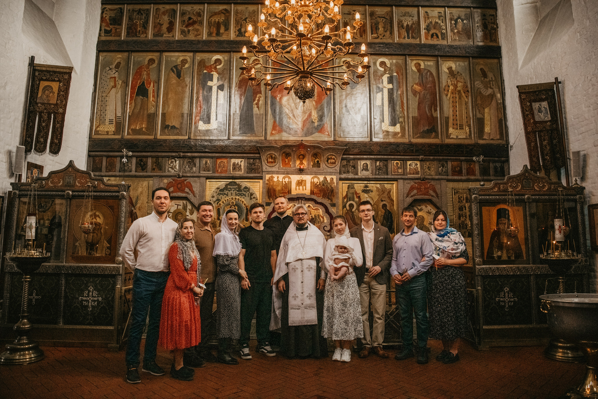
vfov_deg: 53.1
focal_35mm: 24
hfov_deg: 73.7
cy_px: 200
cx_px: 299
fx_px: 399
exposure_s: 1/200
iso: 2500
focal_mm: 24
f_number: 3.5
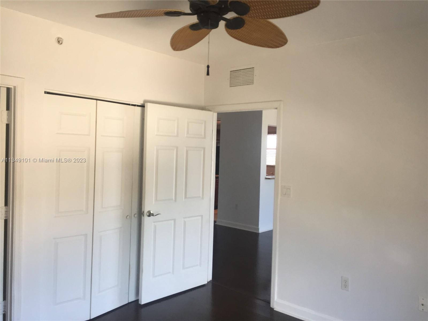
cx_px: 214
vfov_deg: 48.2
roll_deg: -2.4
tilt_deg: -2.8
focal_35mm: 29
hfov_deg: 61.7
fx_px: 359
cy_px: 160
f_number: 2.2
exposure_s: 1/30
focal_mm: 4.15
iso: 32
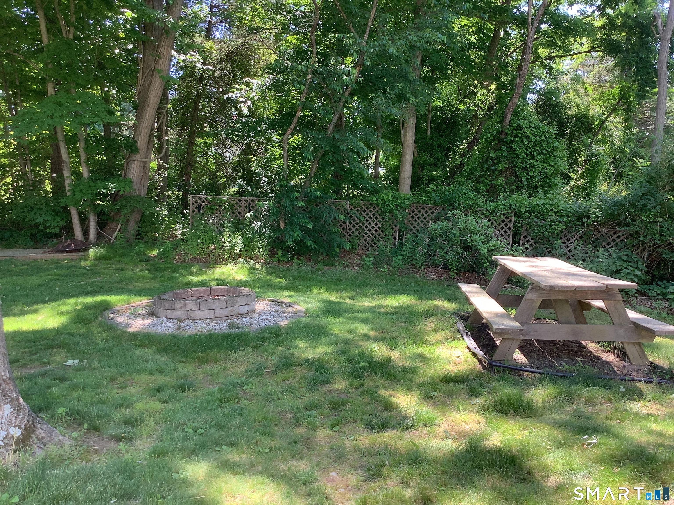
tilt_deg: -5.7
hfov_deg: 58.4
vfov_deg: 45.4
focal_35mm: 31
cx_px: 337
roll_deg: +1.4
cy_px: 252
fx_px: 604
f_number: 2.4
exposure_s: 1/120
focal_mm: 3.3
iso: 64
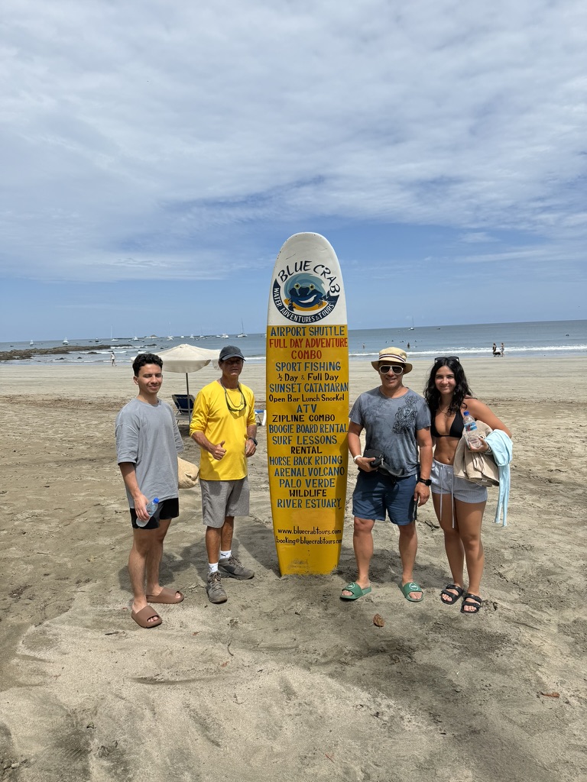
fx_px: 543
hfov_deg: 56.8
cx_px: 294
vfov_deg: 71.6
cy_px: 391
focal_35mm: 24
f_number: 1.78
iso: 80
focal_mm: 6.76
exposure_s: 1/9091
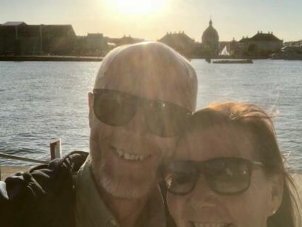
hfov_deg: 48.7
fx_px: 332
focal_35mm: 38
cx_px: 176
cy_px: 110
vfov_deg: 37.8
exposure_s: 1/642
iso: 20
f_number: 2.2
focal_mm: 2.87
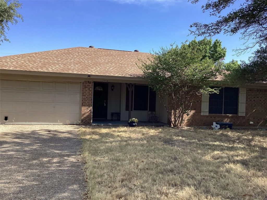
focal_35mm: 31
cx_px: 134
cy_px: 100
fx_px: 239
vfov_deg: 45.4
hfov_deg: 58.4
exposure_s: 1/631
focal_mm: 3.3
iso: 25
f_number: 2.4
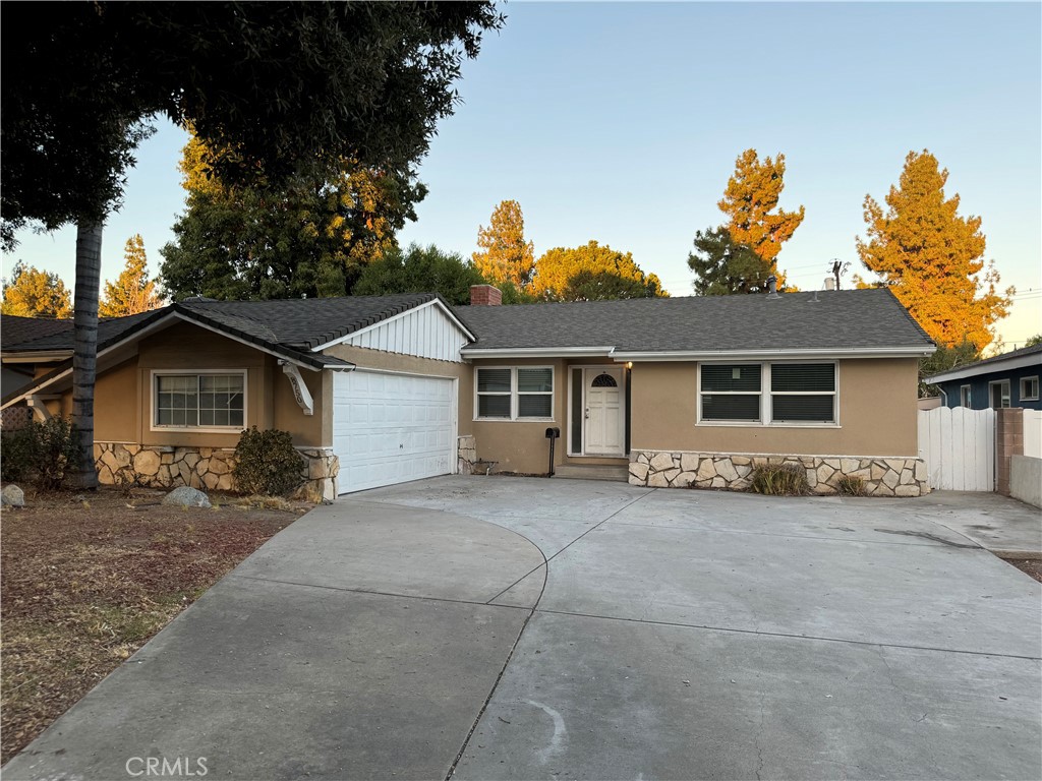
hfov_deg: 71.6
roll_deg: -0.9
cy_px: 390
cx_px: 521
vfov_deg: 56.8
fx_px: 722
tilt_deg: +0.9
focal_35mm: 24
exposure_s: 1/215
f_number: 1.78
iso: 64
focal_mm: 6.76
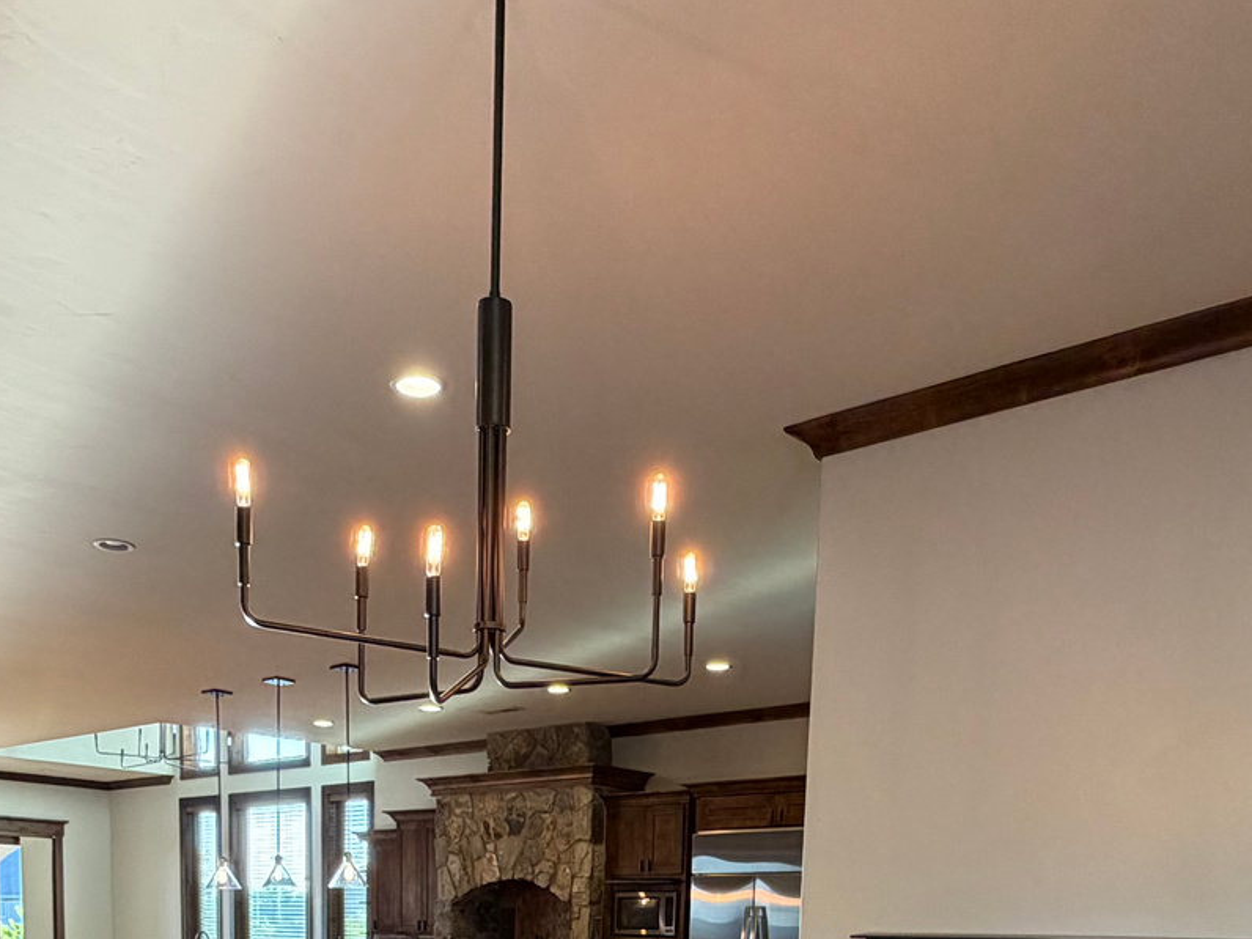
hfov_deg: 51.2
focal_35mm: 36
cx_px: 535
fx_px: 1302
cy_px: 1092
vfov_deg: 33.3
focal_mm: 2.22
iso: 200
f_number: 2.2
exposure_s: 1/60
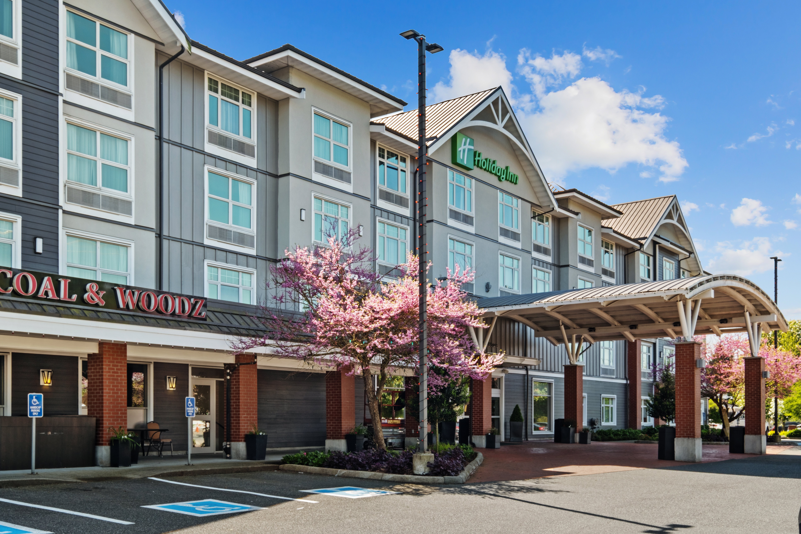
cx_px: 400
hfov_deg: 53.1
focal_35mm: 36
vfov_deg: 36.9
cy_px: 267
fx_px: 801
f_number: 16
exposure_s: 1/8
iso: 160
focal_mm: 24
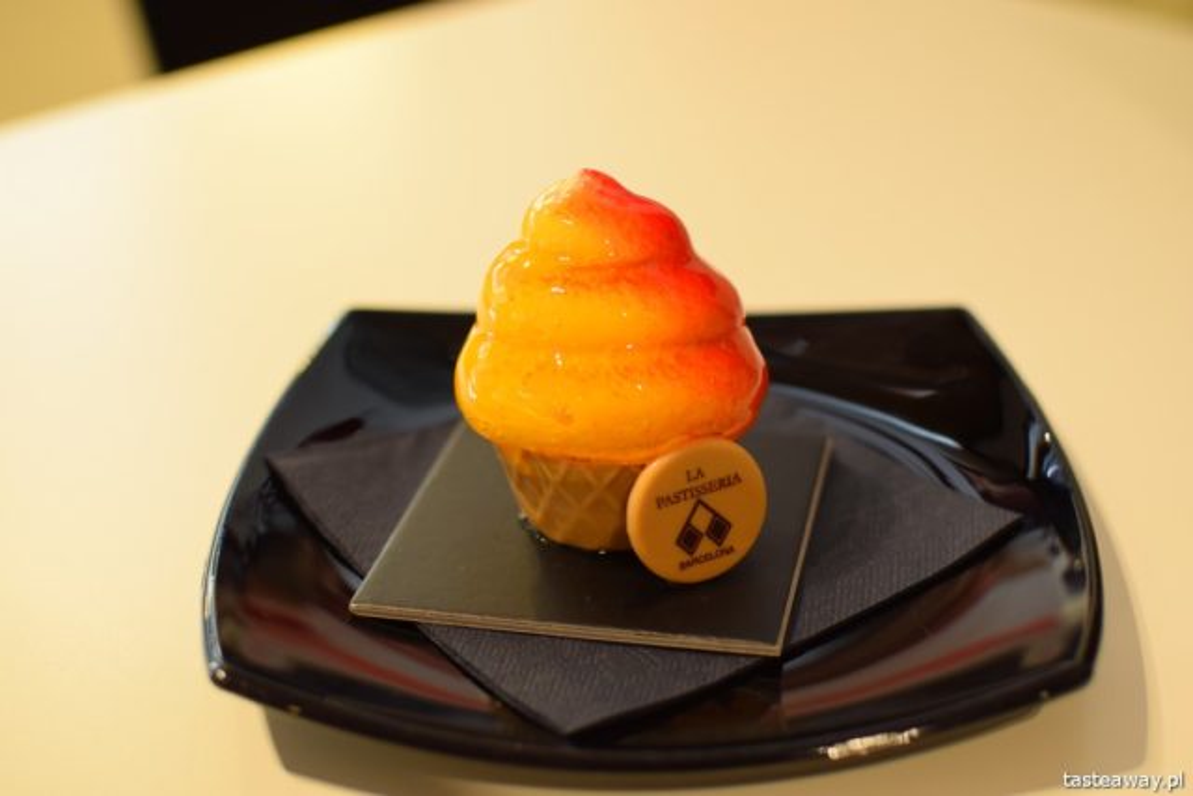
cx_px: 596
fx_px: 1740
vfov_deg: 25.8
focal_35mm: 52
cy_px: 398
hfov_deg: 37.8
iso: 400
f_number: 3.2
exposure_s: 1/125
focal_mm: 35
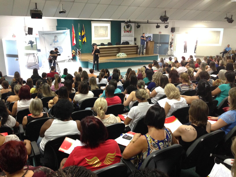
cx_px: 118
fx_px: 225
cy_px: 88
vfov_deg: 42.9
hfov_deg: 55.4
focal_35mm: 33
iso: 200
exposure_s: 1/20
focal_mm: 4.12
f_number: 2.4
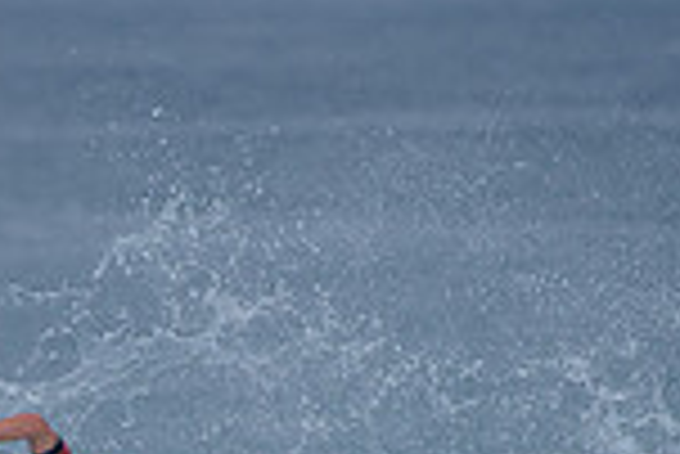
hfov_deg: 1.1
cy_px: 672
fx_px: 36301
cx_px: 122
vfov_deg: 0.7
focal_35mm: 1920
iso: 320
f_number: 5.6
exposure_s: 1/2000
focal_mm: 500
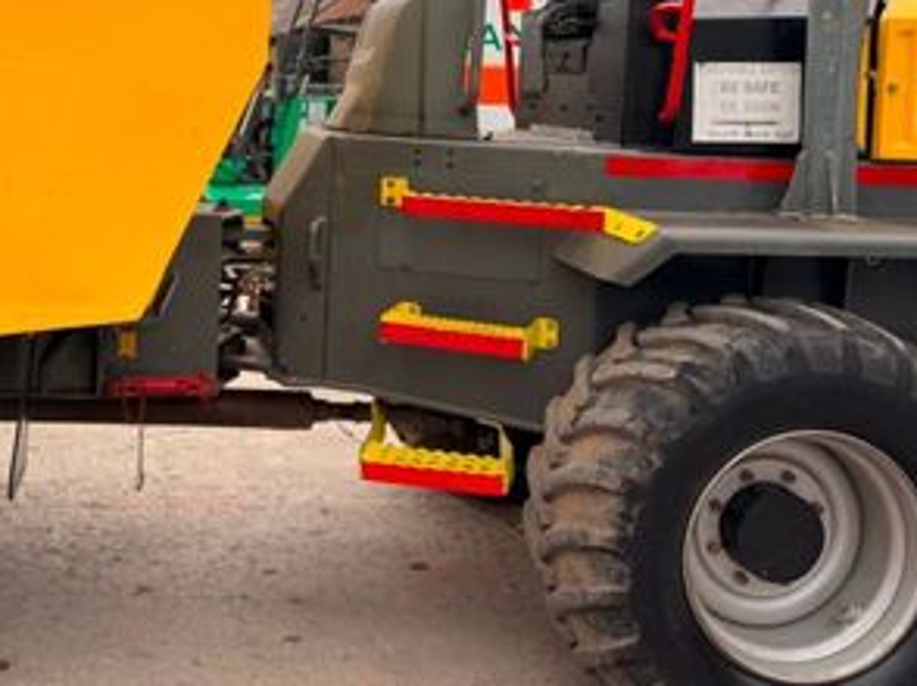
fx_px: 1297
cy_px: 100
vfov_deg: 28.7
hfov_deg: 37.5
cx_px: 184
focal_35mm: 49
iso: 100
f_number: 1.78
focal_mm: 6.76
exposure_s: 1/2053
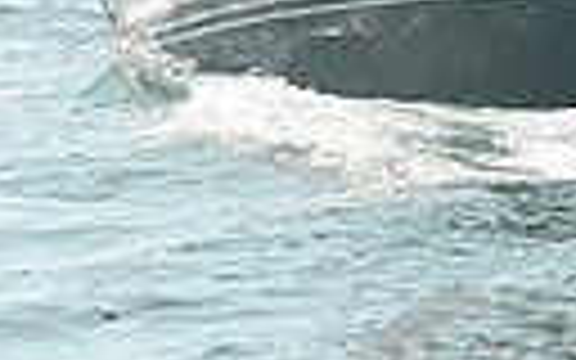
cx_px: 968
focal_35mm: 323
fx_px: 5070
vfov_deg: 4.0
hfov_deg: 6.4
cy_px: -371
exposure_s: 1/1250
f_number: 5
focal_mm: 70
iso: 320
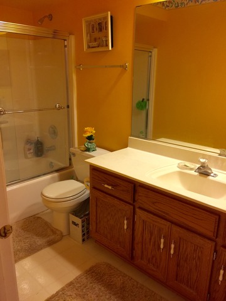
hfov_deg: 48.2
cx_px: 113
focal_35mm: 29
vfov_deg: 61.7
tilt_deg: -15.5
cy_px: 150
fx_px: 252
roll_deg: +0.2
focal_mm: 4.15
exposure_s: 1/15
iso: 50
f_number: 2.2
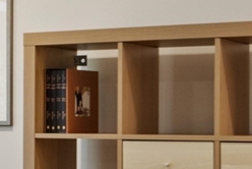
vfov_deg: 10.1
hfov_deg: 14.6
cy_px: 126
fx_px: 953
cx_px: -41
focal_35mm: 136
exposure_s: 1.3
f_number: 8
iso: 320
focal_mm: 22
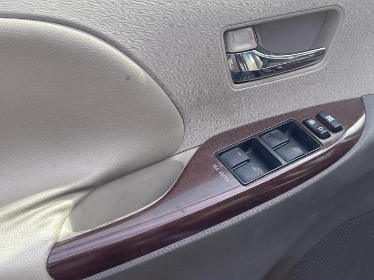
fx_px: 497
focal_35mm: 46
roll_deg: -2.0
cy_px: 134
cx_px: 189
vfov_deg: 31.5
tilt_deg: -37.3
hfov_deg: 41.2
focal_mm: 5.1
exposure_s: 1/584
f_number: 1.6
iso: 32
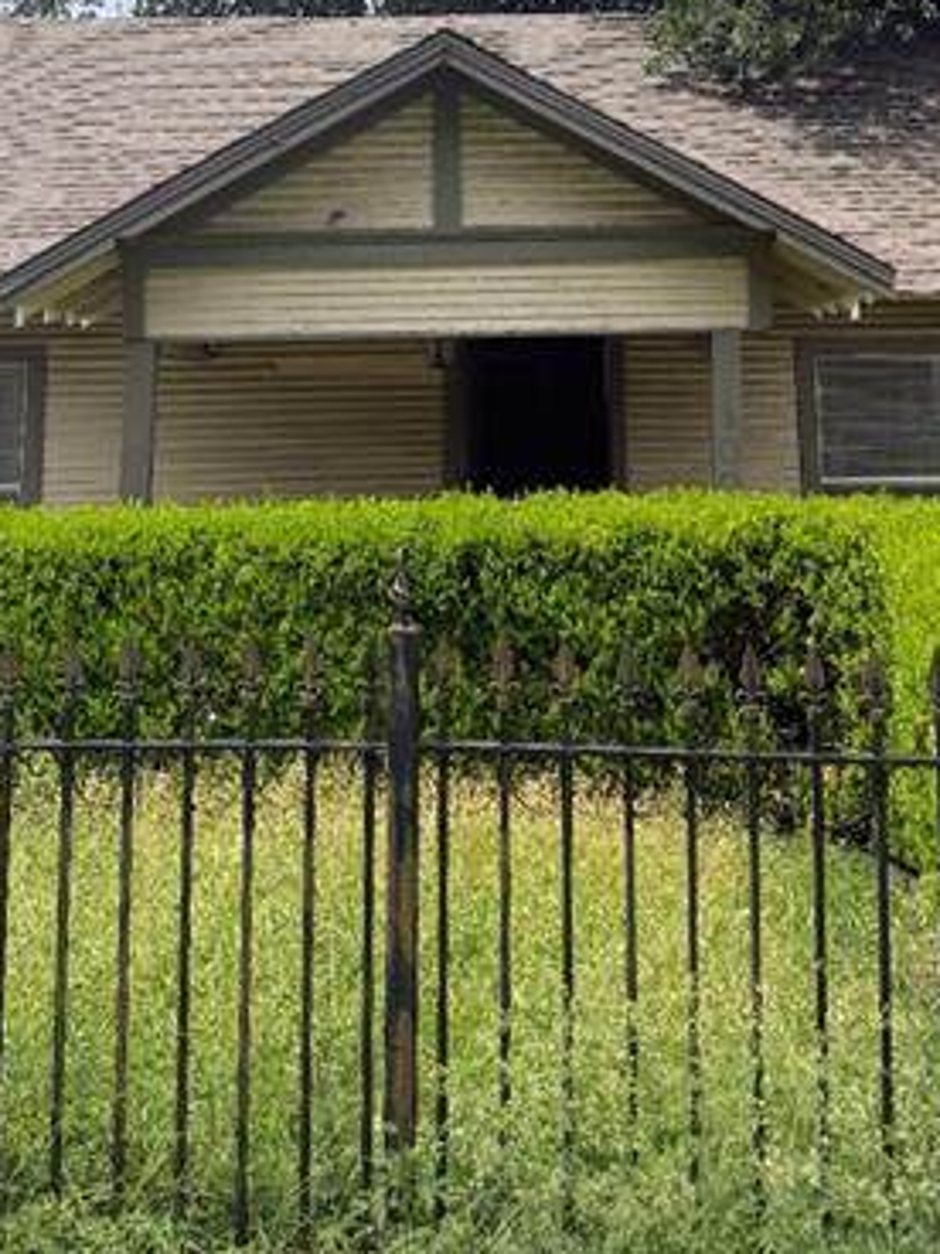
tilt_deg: +10.9
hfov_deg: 29.1
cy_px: 58
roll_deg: -1.0
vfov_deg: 35.3
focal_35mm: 50
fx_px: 1810
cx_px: 475
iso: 80
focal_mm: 6.76
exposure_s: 1/5319
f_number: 1.78
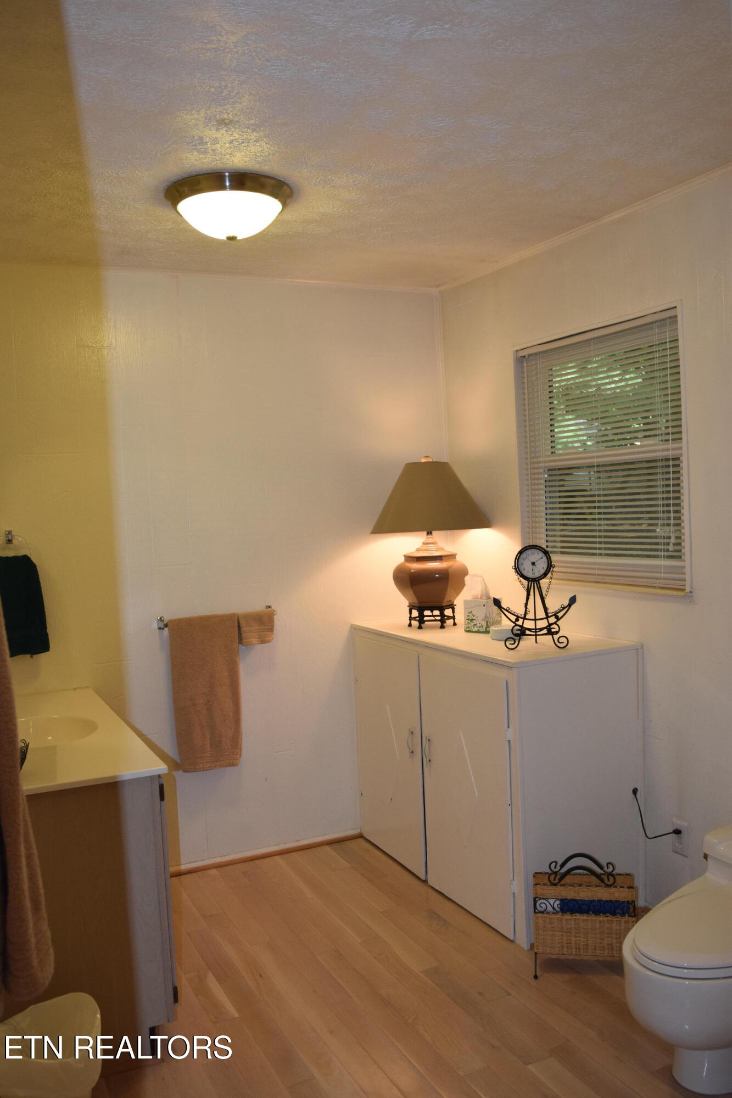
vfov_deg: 61.9
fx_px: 915
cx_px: 366
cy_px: 549
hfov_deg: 43.6
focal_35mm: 30
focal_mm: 20
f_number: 5.6
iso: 720
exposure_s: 1/125
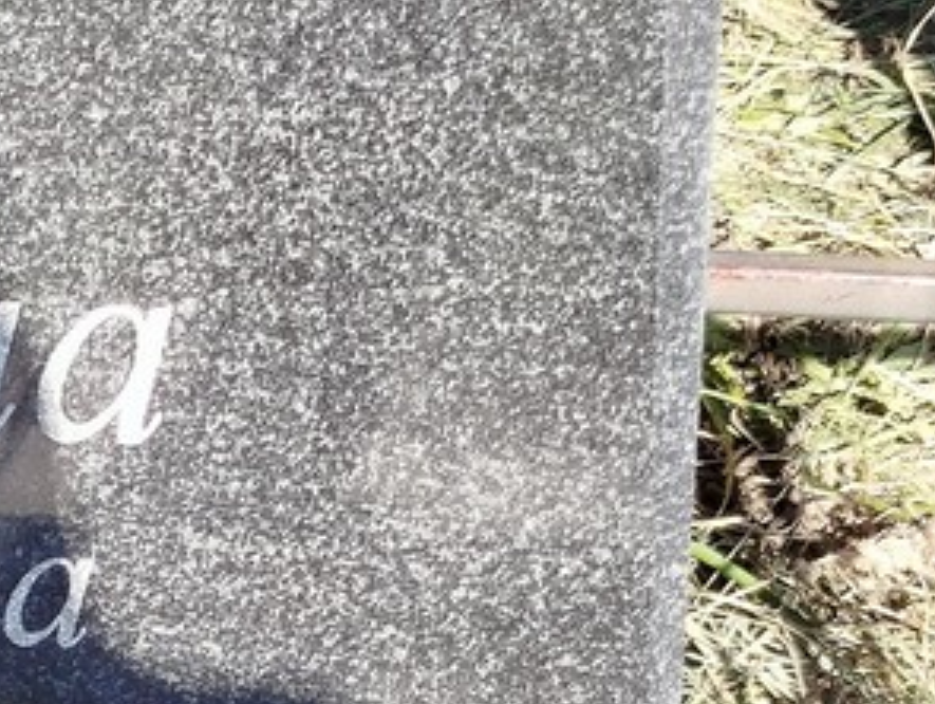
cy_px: 694
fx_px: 1758
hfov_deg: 26.0
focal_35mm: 65
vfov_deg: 21.9
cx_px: -241
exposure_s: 1/179
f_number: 1.7
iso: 50
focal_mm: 5.31
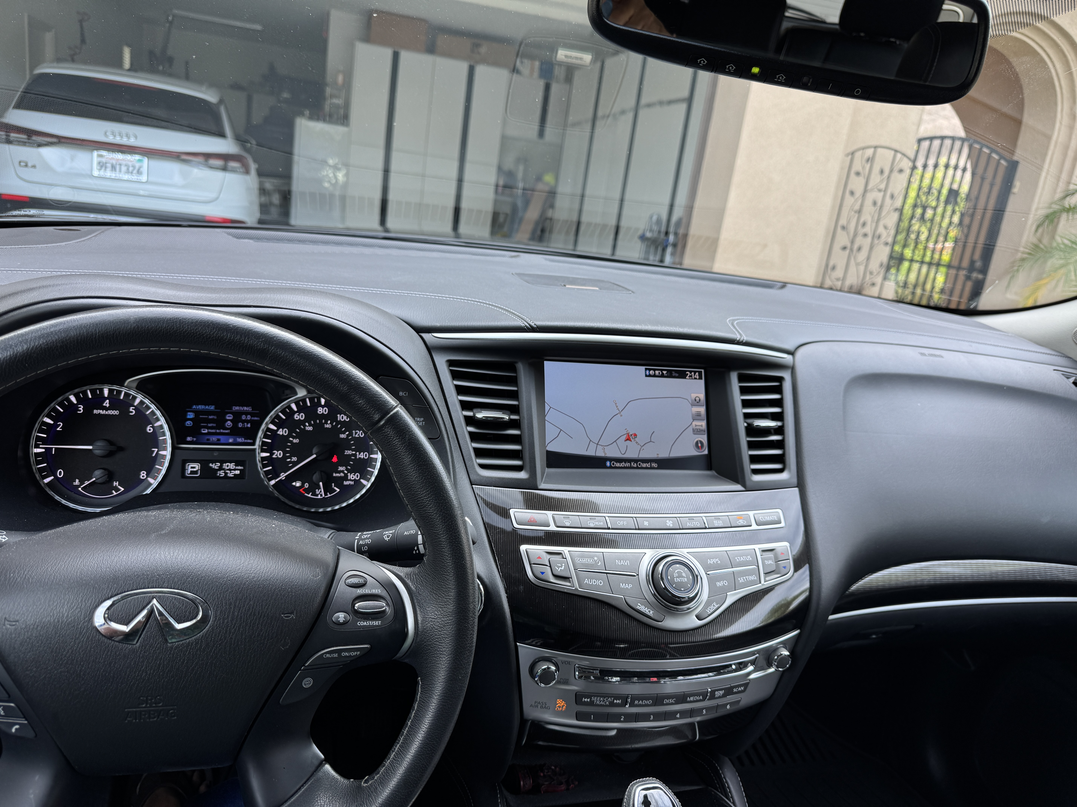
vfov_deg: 56.8
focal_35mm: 24
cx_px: 538
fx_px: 747
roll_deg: -8.5
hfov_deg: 71.6
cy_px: 404
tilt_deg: -15.9
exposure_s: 1/402
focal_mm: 6.76
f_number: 1.78
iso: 80
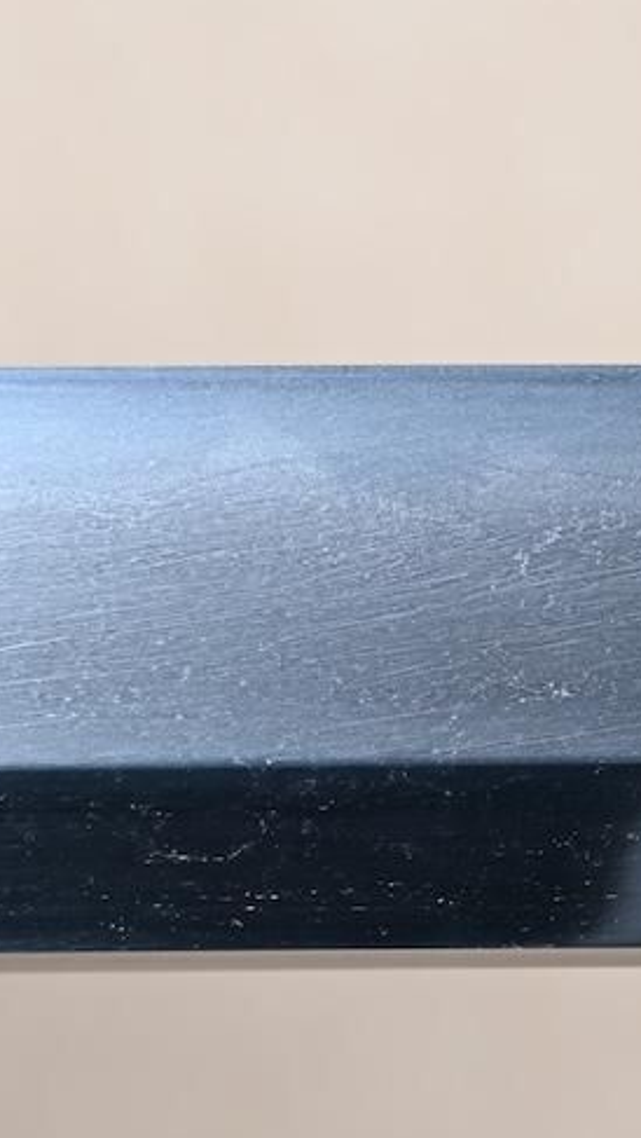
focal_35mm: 204
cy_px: 516
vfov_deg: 10.6
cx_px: 964
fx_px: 6139
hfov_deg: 5.9
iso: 100
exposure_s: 1
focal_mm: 45
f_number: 4.8
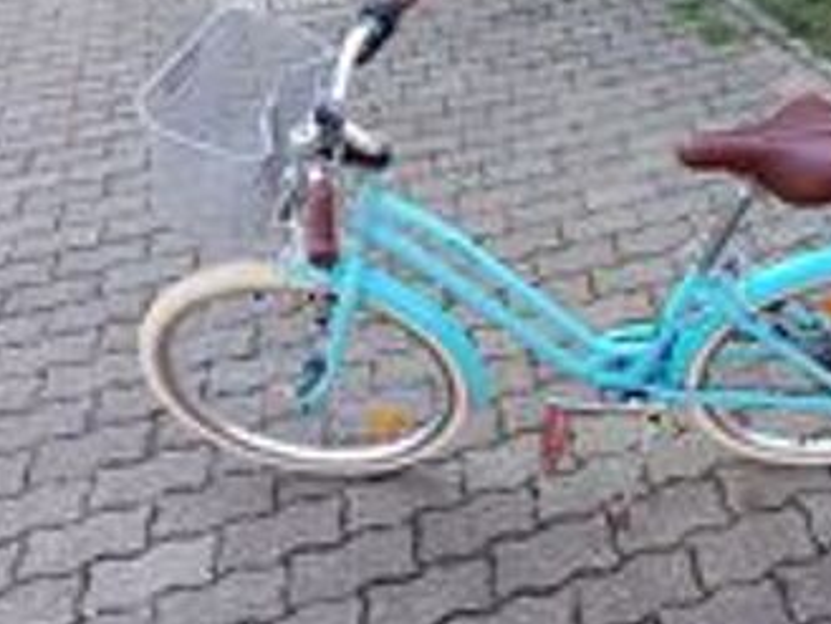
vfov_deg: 40.7
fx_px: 841
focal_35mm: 35
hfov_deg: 51.5
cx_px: 563
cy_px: 318
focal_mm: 5.24
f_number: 1.7
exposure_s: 1/159
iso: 52
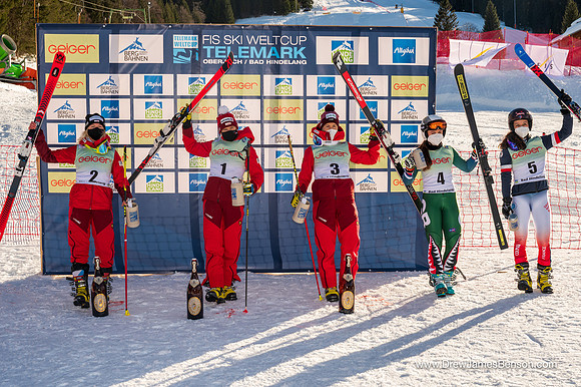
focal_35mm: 54
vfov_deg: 25.0
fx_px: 873
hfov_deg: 36.8
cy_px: 194
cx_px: 290
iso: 125
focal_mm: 52
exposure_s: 1/200
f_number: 11
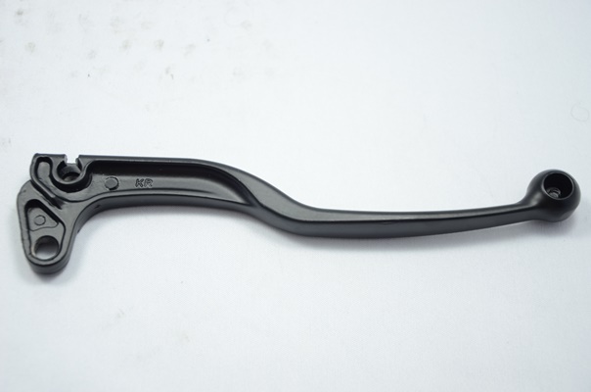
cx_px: 296
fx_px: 1229
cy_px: 196
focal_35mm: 75
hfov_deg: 27.0
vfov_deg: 18.1
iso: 160
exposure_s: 1/40
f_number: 5.6
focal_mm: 50
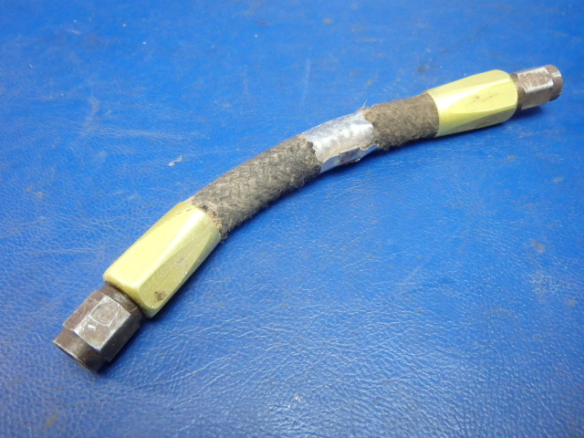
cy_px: 219
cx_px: 292
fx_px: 472
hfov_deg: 63.4
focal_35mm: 28
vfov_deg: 49.7
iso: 800
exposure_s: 1/30
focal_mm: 5
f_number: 3.9
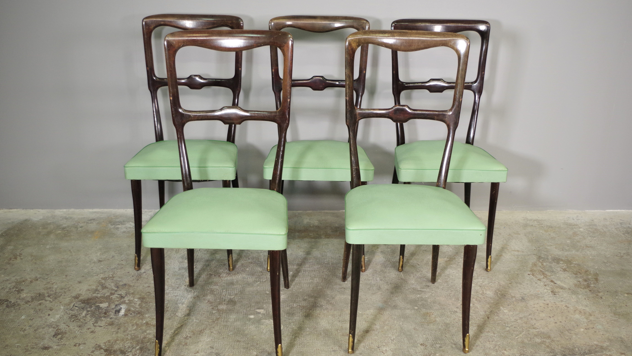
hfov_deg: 59.5
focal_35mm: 33
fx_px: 553
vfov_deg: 35.6
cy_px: 174
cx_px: 318
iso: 800
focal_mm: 21.25
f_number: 4
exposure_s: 1/25
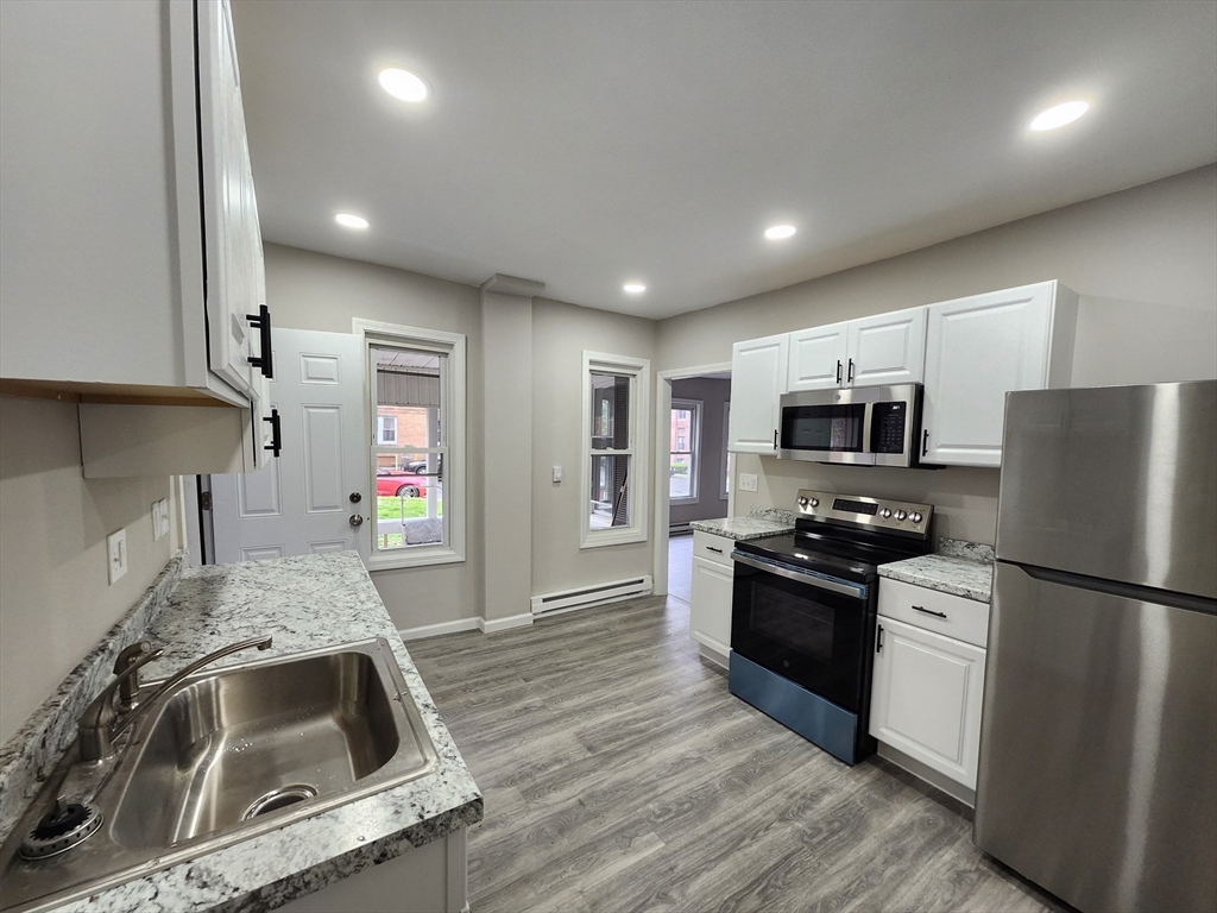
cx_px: 608
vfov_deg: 89.9
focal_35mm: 13
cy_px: 456
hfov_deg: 106.2
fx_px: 457
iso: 160
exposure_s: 1/60
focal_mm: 1.74
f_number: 2.2
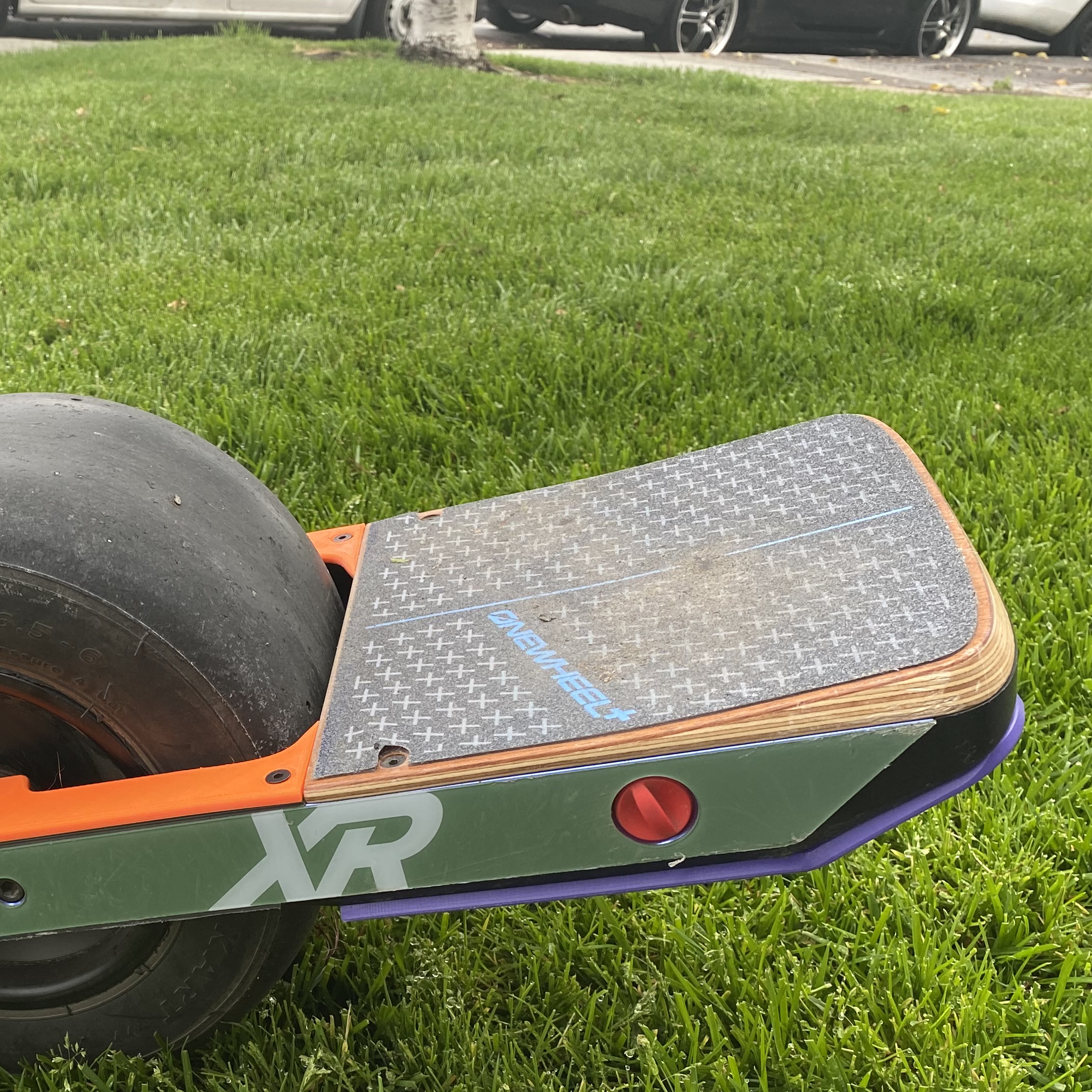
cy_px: 766
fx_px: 1535
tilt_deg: -28.6
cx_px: 157
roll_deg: -3.6
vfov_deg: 38.5
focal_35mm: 43
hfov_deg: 37.2
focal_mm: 4.25
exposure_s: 1/121
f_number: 1.8
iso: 80
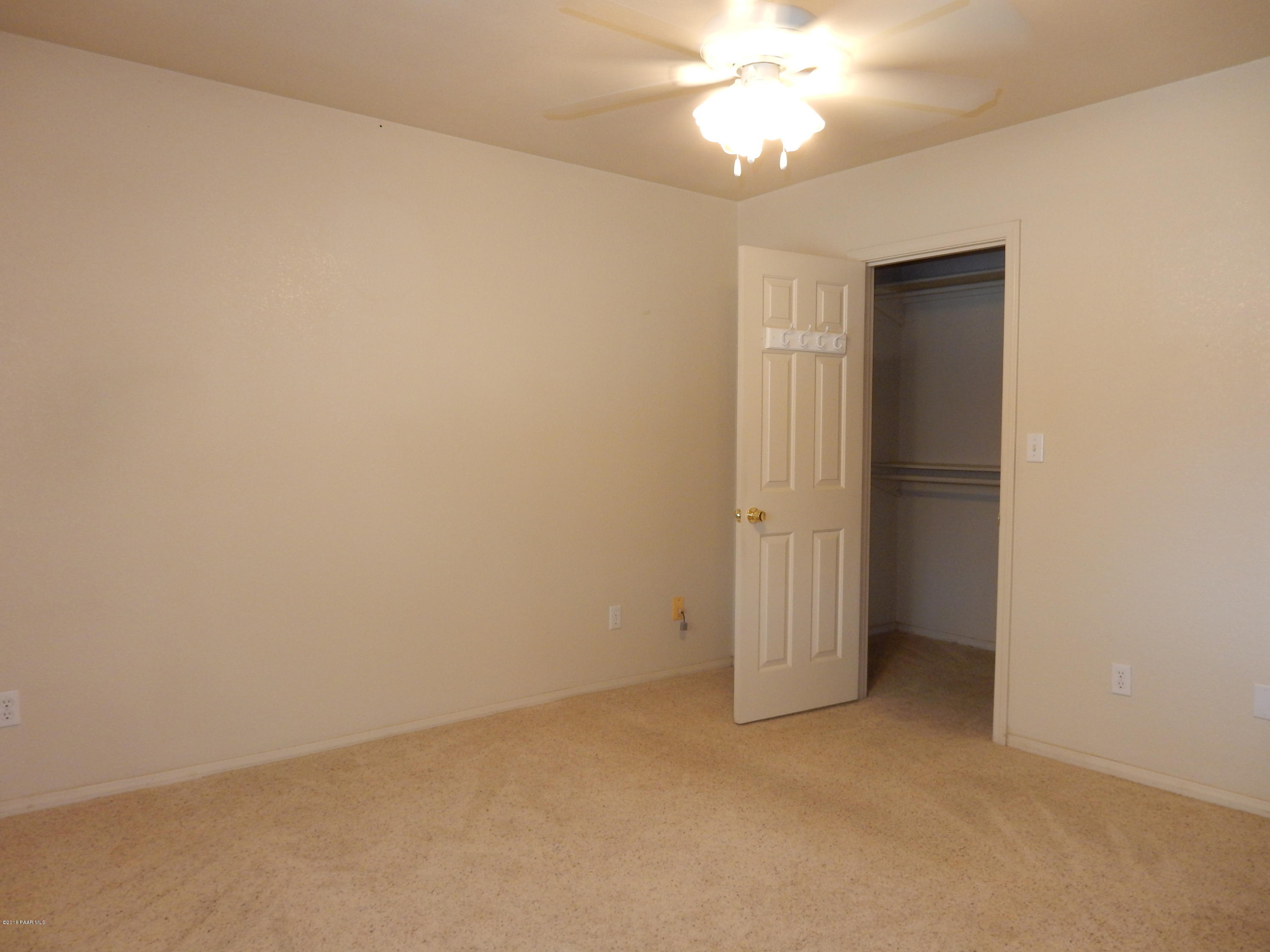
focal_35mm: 25
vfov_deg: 54.9
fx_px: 917
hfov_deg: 69.4
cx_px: 635
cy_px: 476
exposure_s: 1/30
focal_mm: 4.5
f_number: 3.7
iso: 200
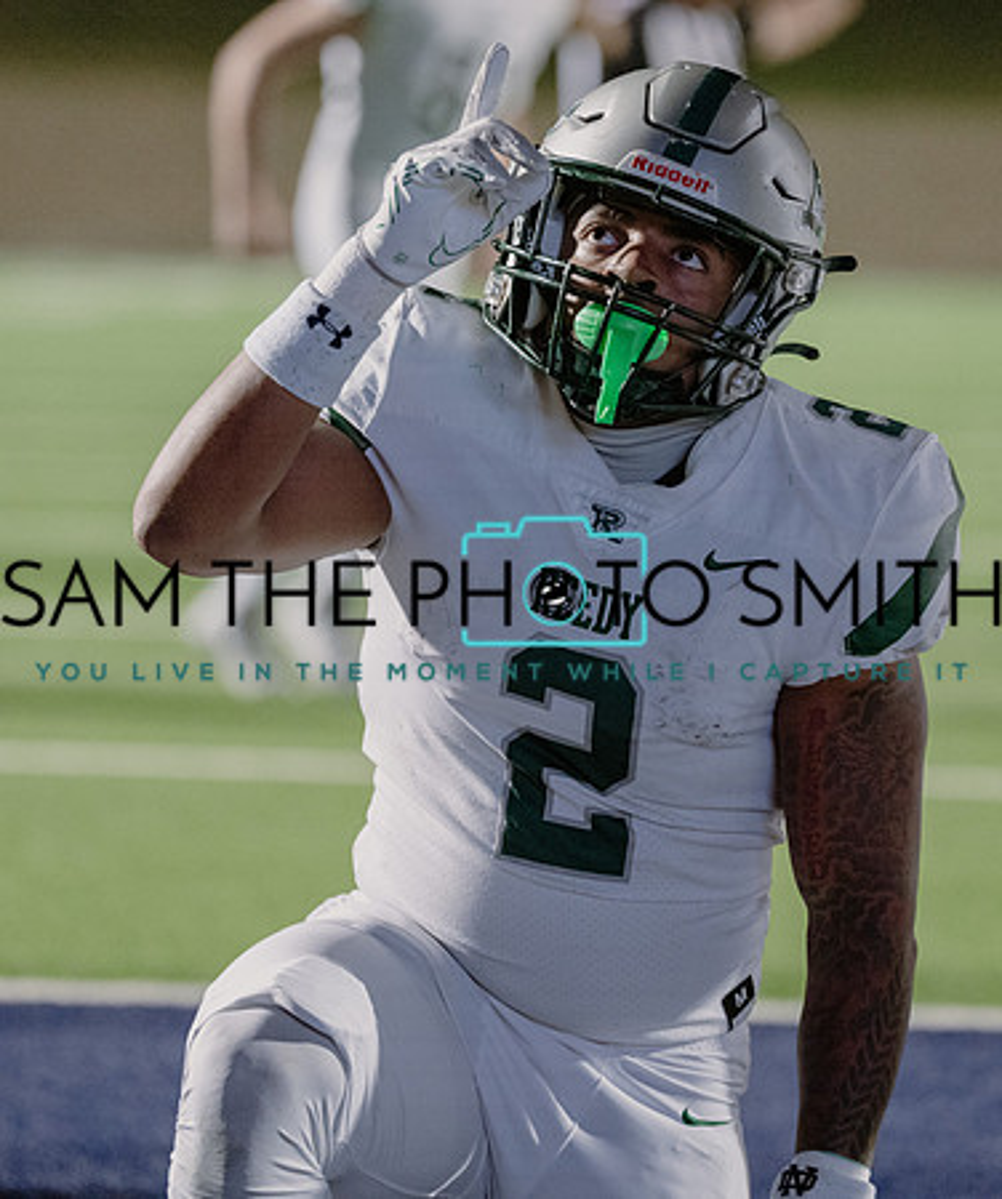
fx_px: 9037
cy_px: 495
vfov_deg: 7.6
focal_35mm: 250
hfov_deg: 6.3
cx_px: 602
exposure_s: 1/1250
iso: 5000
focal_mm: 154
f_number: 2.8
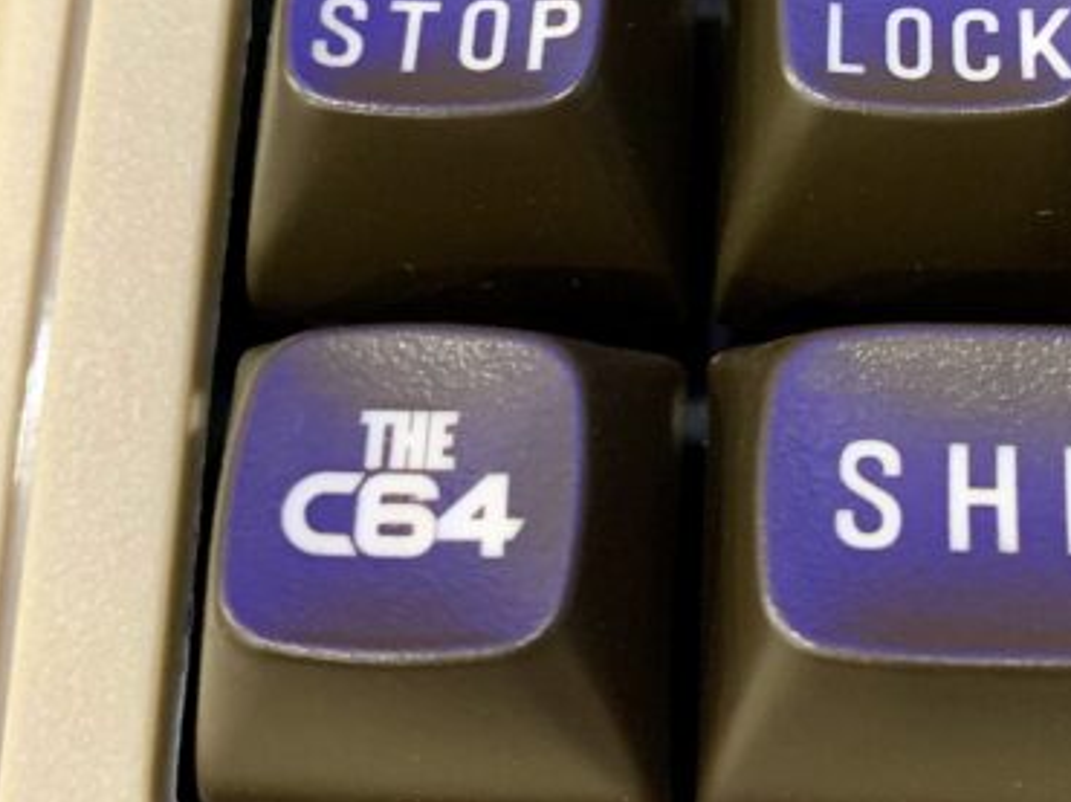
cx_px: 767
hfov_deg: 26.8
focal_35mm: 72
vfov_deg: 19.6
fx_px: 2226
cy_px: -69
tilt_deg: -61.2
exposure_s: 1/25
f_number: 1.8
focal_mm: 4.25
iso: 500
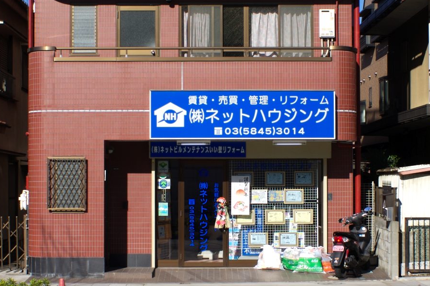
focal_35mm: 47
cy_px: 156
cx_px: 197
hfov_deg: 41.9
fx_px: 561
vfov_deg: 28.6
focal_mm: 28
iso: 100
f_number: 10
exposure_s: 1/160
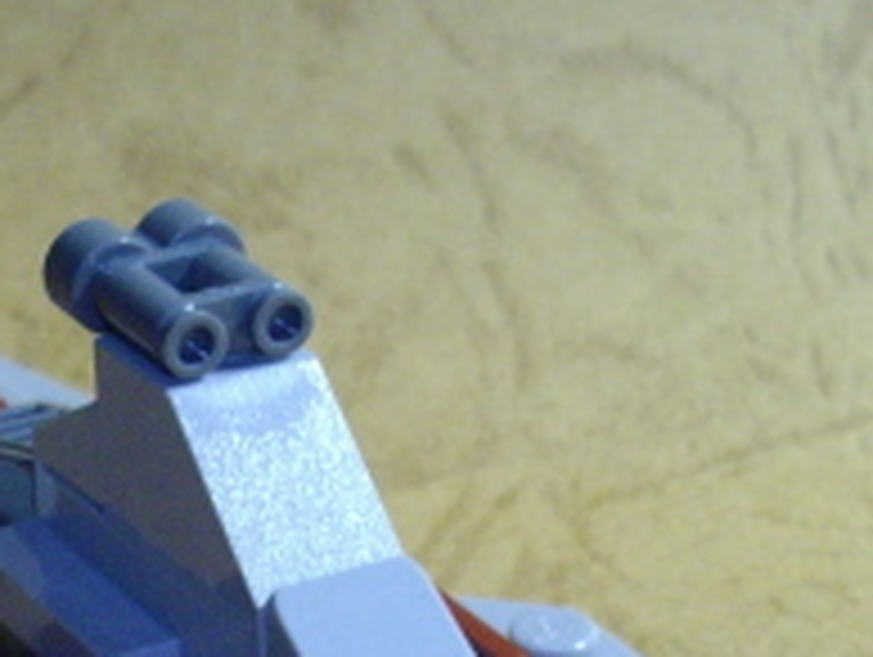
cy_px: 522
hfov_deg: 16.1
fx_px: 3081
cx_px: 270
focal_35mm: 122
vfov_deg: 12.1
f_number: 2.8
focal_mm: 6.2
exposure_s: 1/50
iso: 238
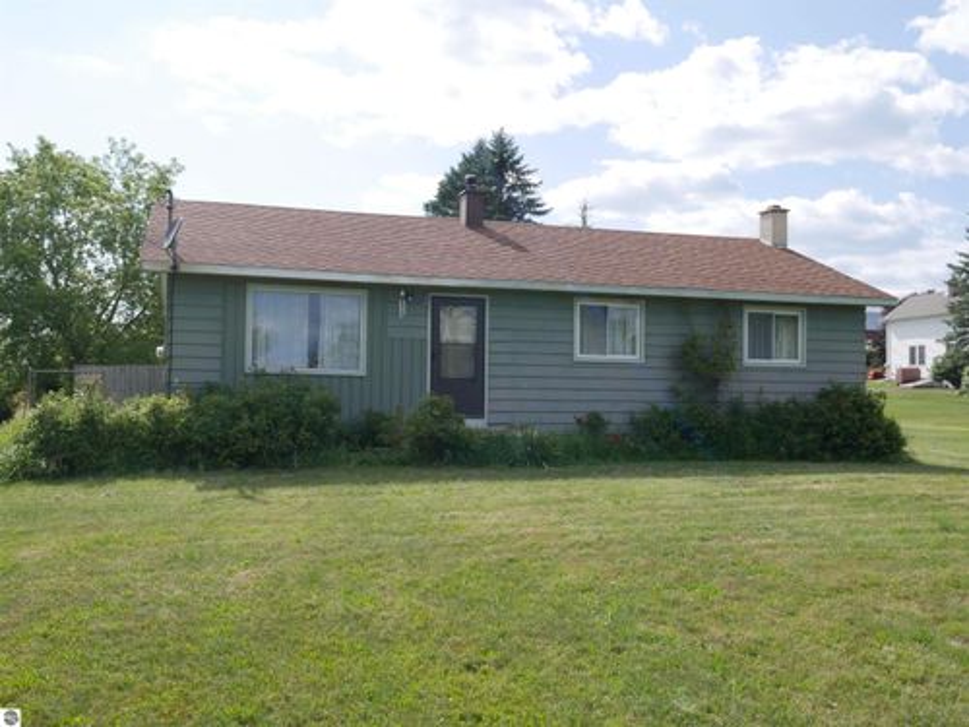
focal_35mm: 36
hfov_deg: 51.4
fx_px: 1008
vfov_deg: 39.7
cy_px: 364
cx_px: 484
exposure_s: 1/160
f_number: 13
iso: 200
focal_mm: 18
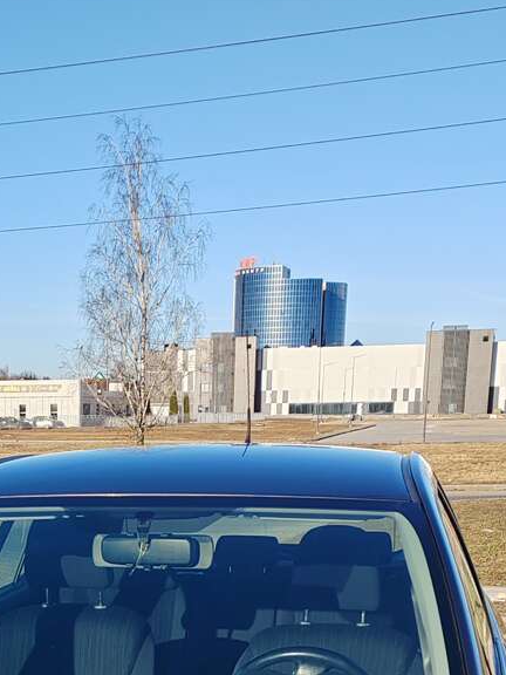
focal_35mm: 75
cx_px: 20
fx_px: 1462
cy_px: 789
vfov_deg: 23.9
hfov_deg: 19.2
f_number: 1.9
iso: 101
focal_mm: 5.52
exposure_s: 1/1508
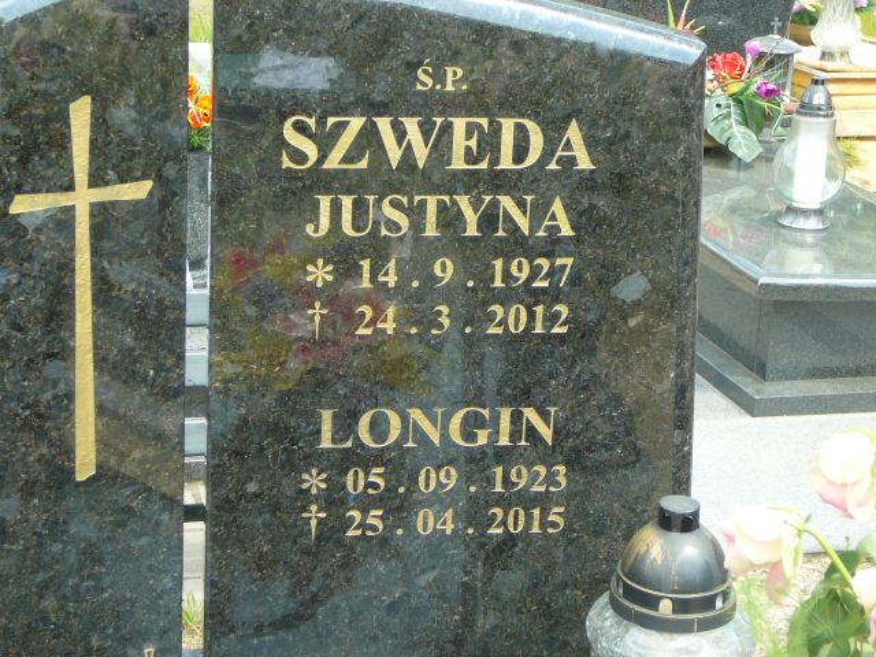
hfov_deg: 25.3
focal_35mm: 77
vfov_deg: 19.1
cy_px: 328
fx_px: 1949
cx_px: 438
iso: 80
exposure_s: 1/80
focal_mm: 11.5
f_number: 3.7
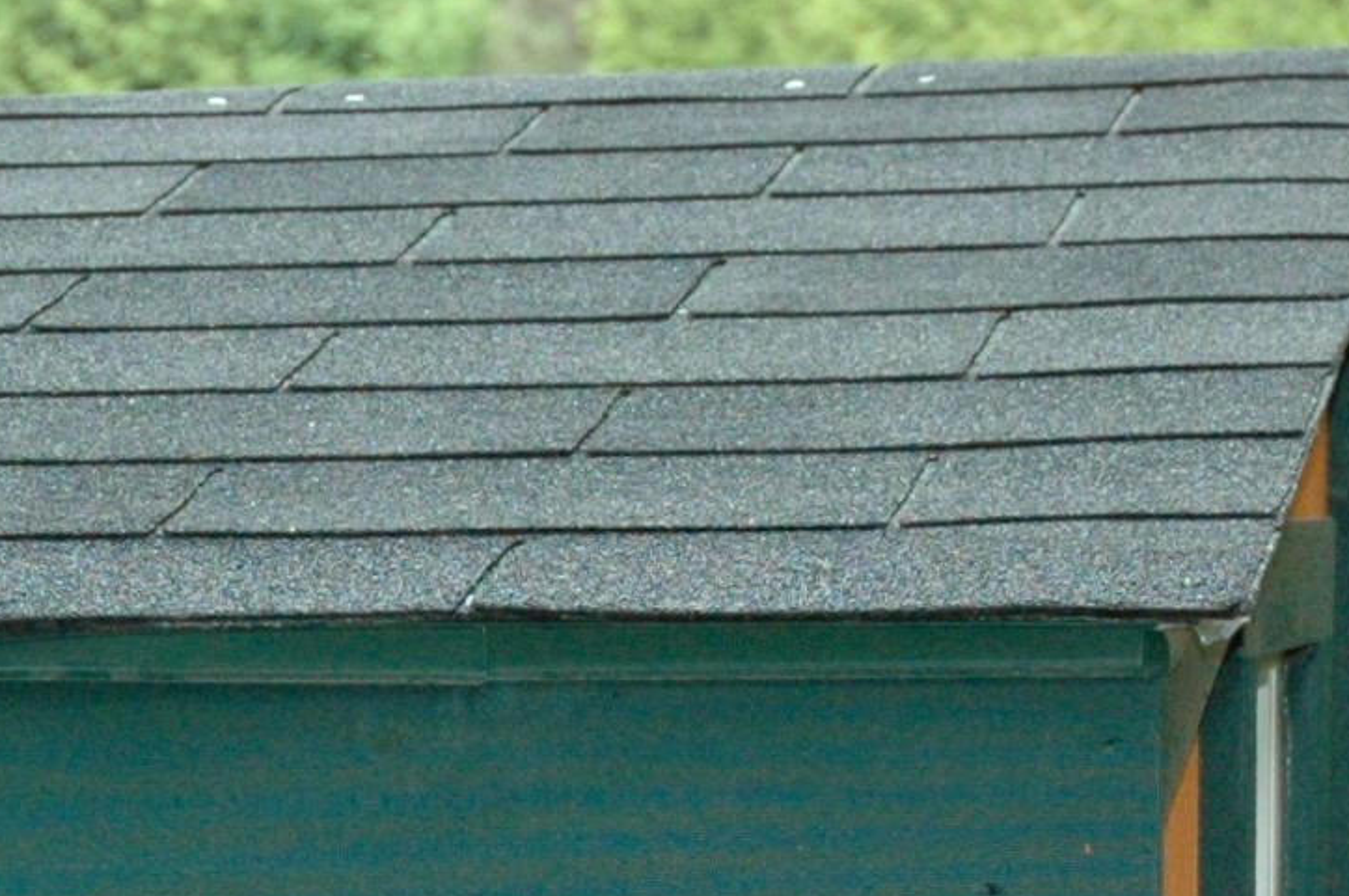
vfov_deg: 6.4
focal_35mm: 212
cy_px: 1440
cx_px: -337
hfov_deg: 9.6
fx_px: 7935
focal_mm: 34
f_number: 4.2
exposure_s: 1/250
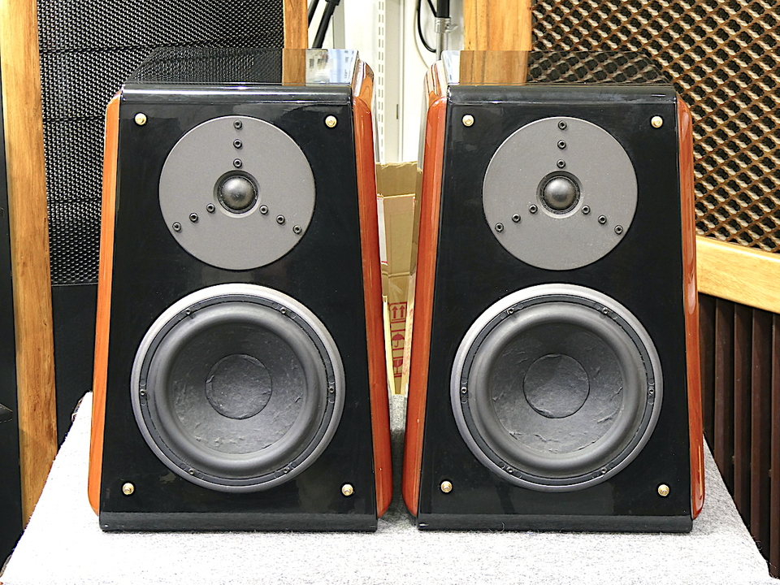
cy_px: 292
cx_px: 390
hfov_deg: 21.8
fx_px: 2028
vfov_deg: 16.4
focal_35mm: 90
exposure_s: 1/1.6
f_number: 4.9
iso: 200
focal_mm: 16.1
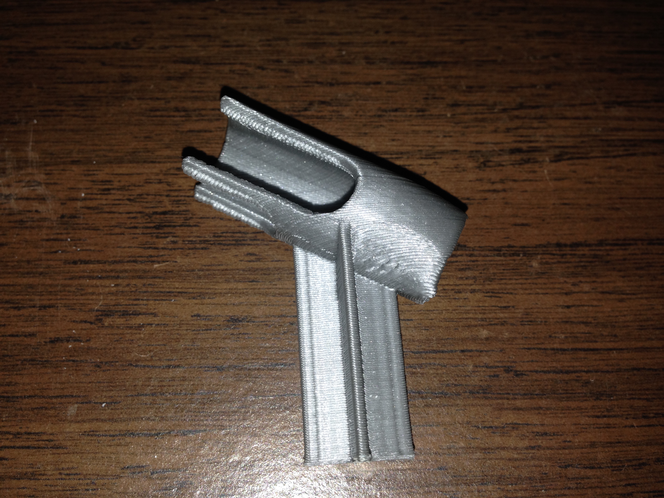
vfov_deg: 42.9
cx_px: 332
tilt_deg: -69.3
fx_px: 633
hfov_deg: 55.4
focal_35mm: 33
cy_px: 249
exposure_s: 1/128
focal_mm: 4.12
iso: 50
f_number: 2.4
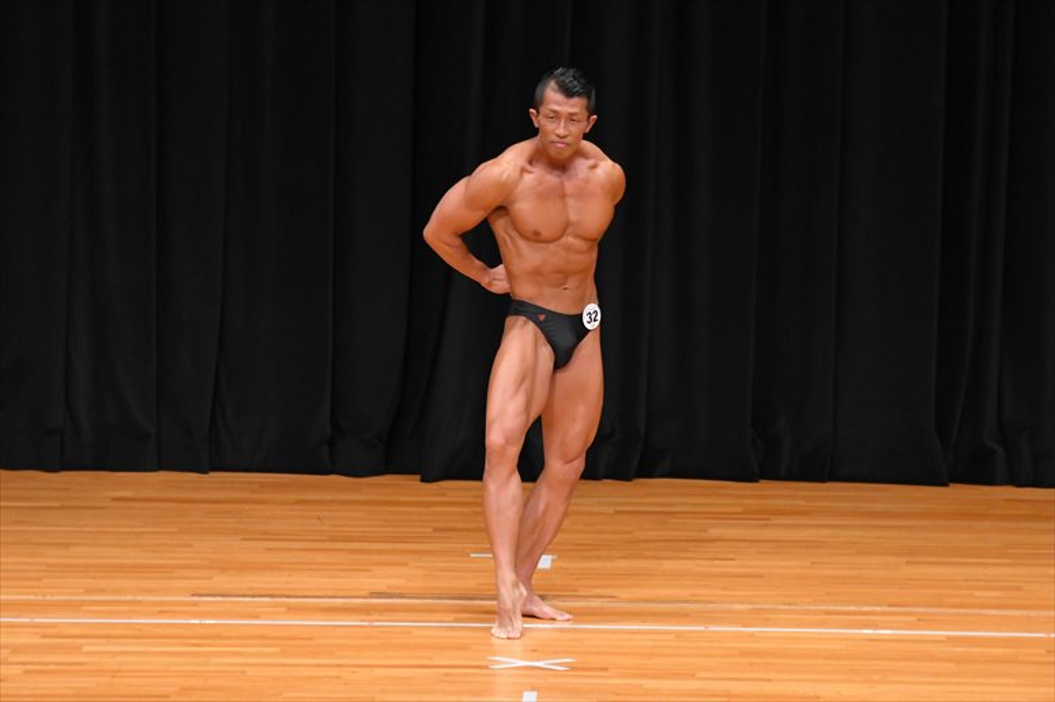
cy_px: 351
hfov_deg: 7.6
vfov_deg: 5.1
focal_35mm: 270
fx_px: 7909
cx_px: 528
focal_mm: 180
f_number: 5.6
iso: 4000
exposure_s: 1/400
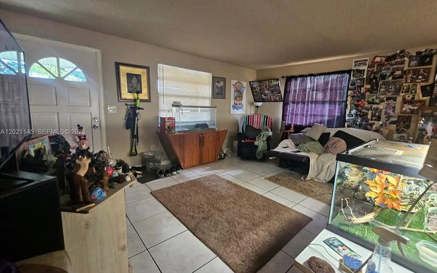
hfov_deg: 105.3
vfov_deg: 78.6
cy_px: 132
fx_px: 167
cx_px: 221
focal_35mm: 14
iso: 320
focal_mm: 2.2
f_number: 2.2
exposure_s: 1/30
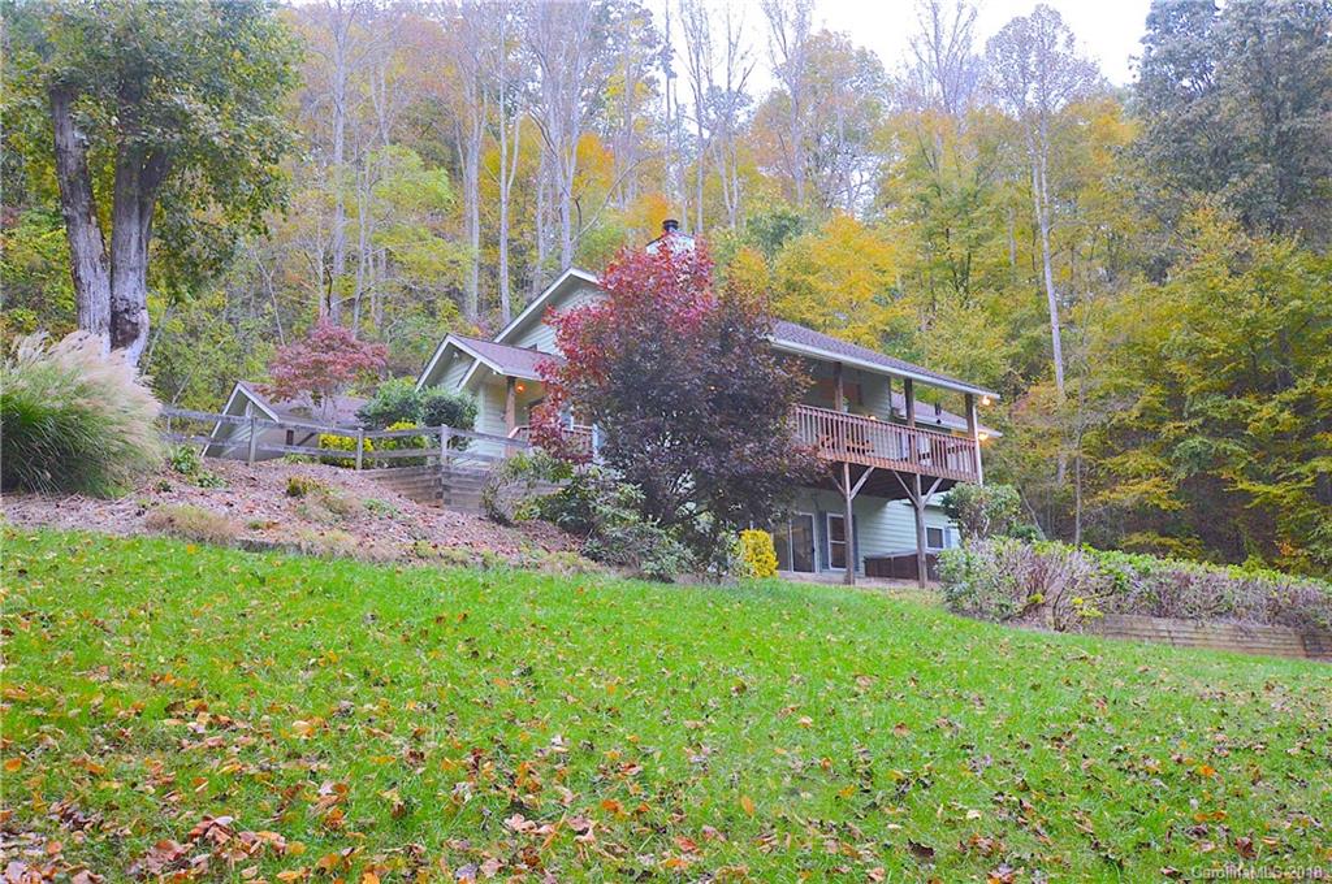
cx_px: 666
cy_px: 442
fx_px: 1109
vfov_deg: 43.5
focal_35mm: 30
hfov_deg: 62.0
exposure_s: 1/125
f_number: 11
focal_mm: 20
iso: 1600
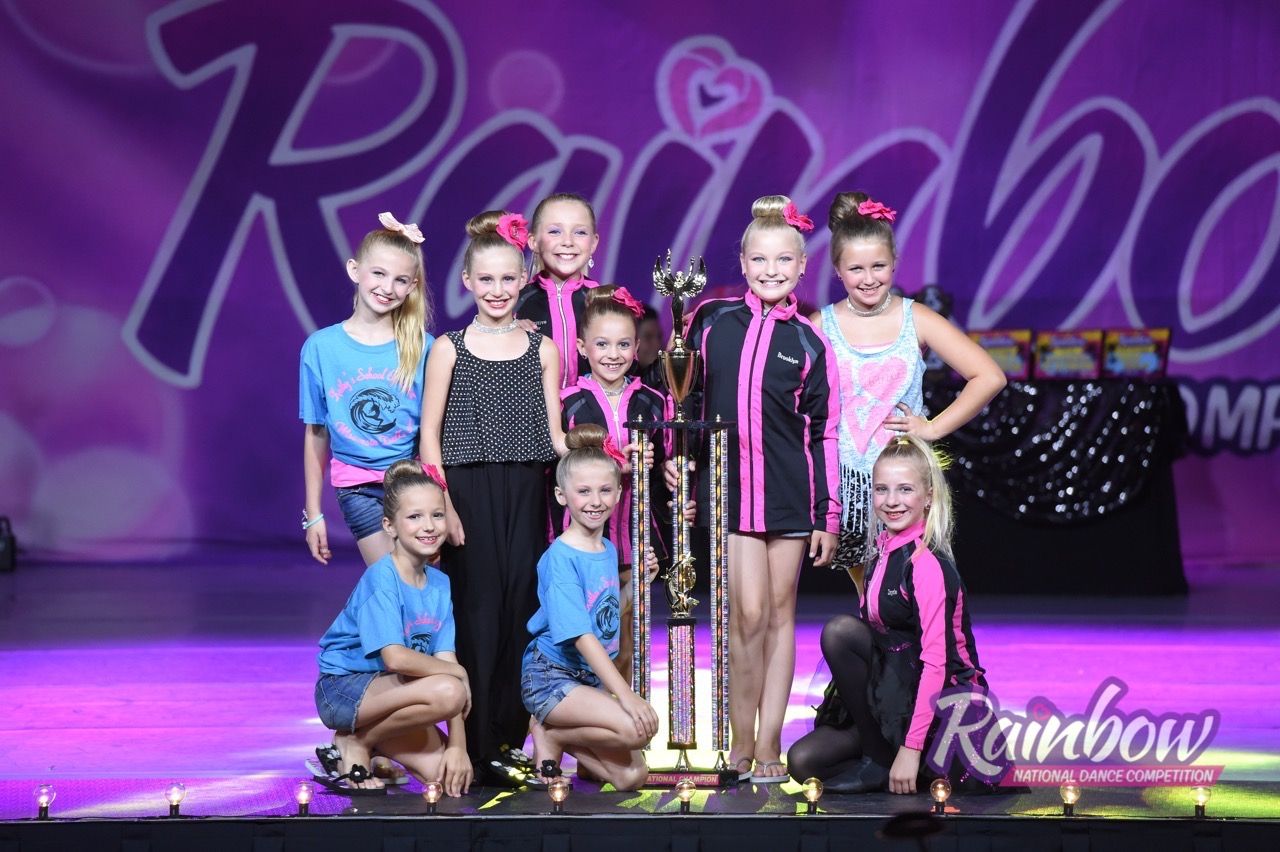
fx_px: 7107
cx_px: 640
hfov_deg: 10.3
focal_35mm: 200
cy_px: 426
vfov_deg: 6.9
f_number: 4
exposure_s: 1/500
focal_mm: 200
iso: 4000
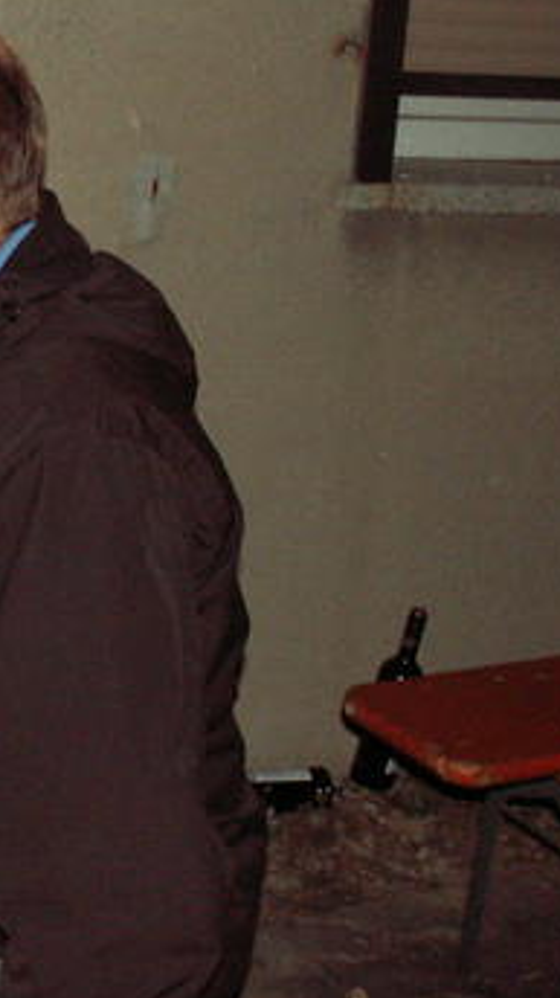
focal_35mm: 71
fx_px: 1878
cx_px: -235
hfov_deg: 15.8
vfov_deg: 29.7
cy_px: 383
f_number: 2.8
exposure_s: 1/40
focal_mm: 5.86
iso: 160
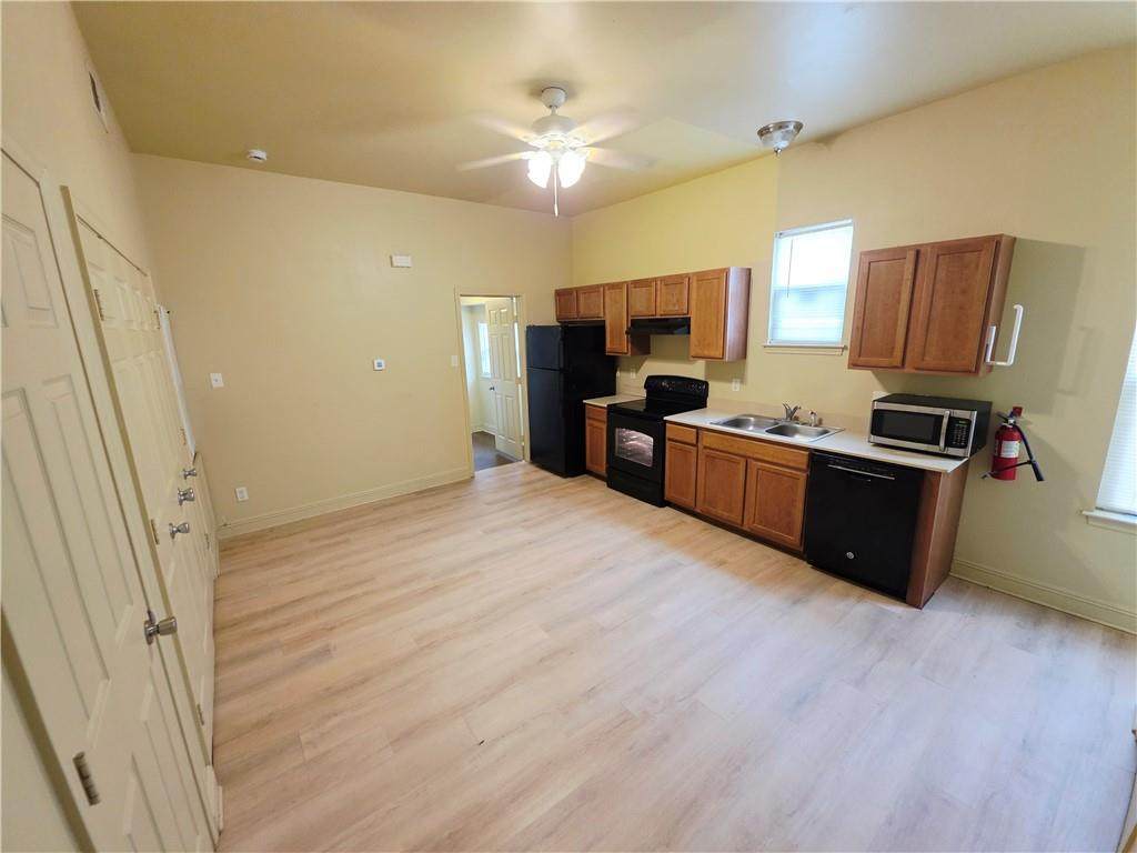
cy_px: 426
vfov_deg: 89.9
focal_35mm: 13
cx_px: 568
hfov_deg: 106.2
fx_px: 427
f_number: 1.9
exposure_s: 1/60.2
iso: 250
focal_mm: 2.2
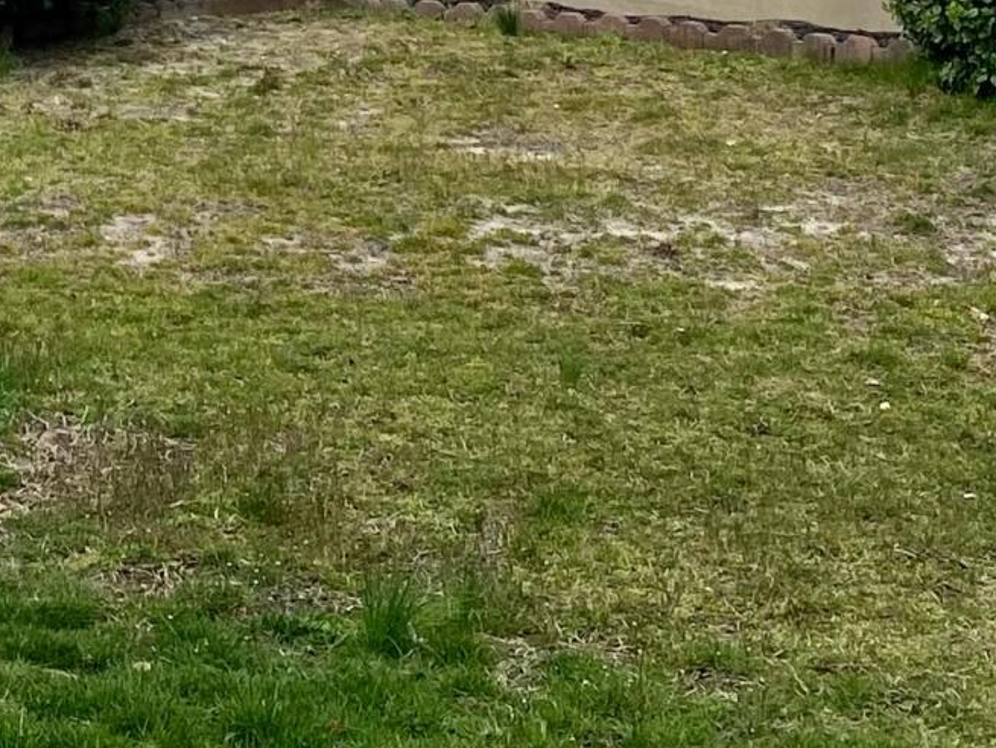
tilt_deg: +4.0
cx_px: -198
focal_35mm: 119
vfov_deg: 11.6
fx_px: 3426
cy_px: -578
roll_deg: +0.7
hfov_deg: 15.9
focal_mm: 4.25
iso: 32
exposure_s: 1/2890
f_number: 1.8
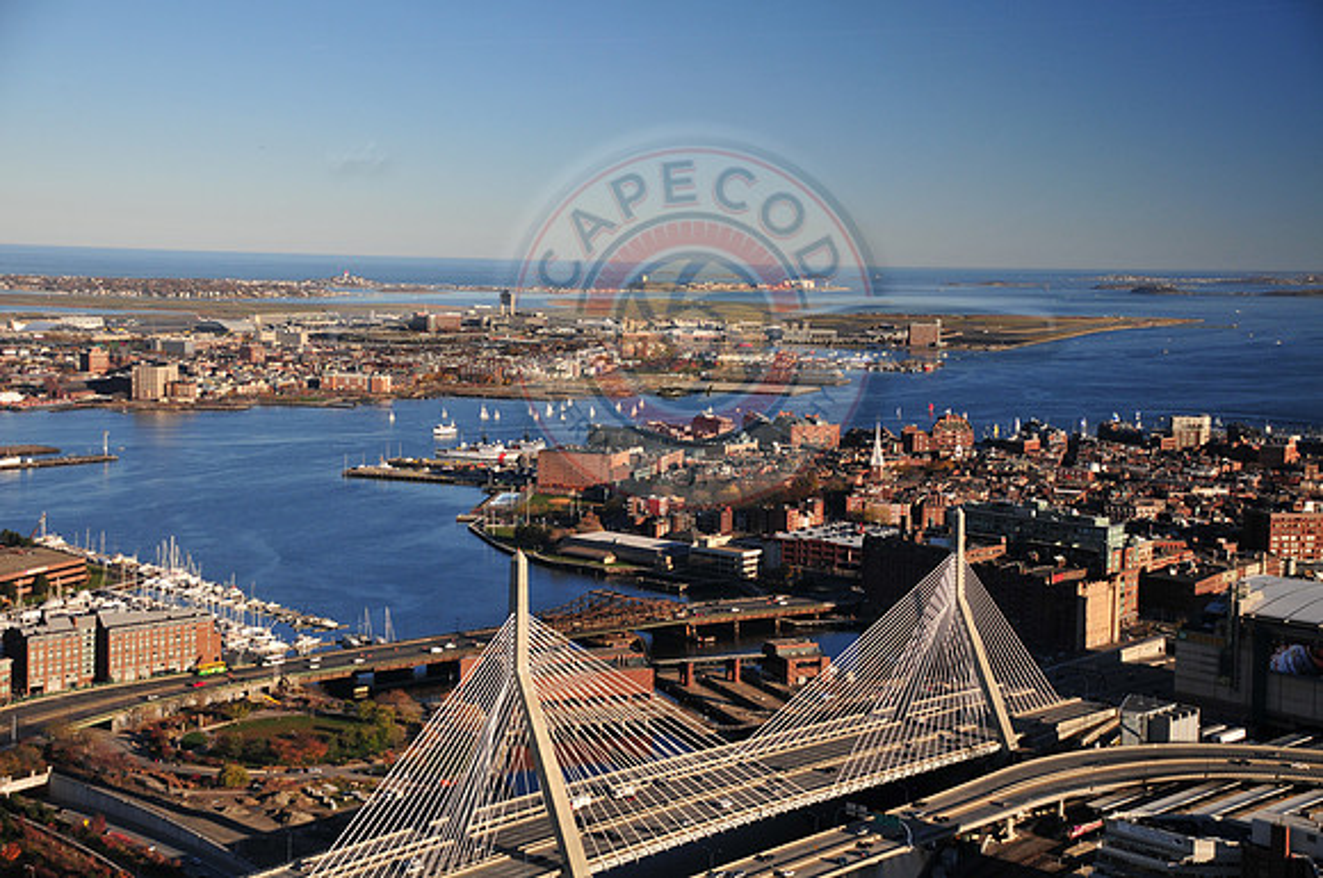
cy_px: 439
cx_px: 662
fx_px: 1762
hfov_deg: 41.2
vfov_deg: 28.0
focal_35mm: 48
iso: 200
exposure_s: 1/500
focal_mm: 32
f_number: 4.5
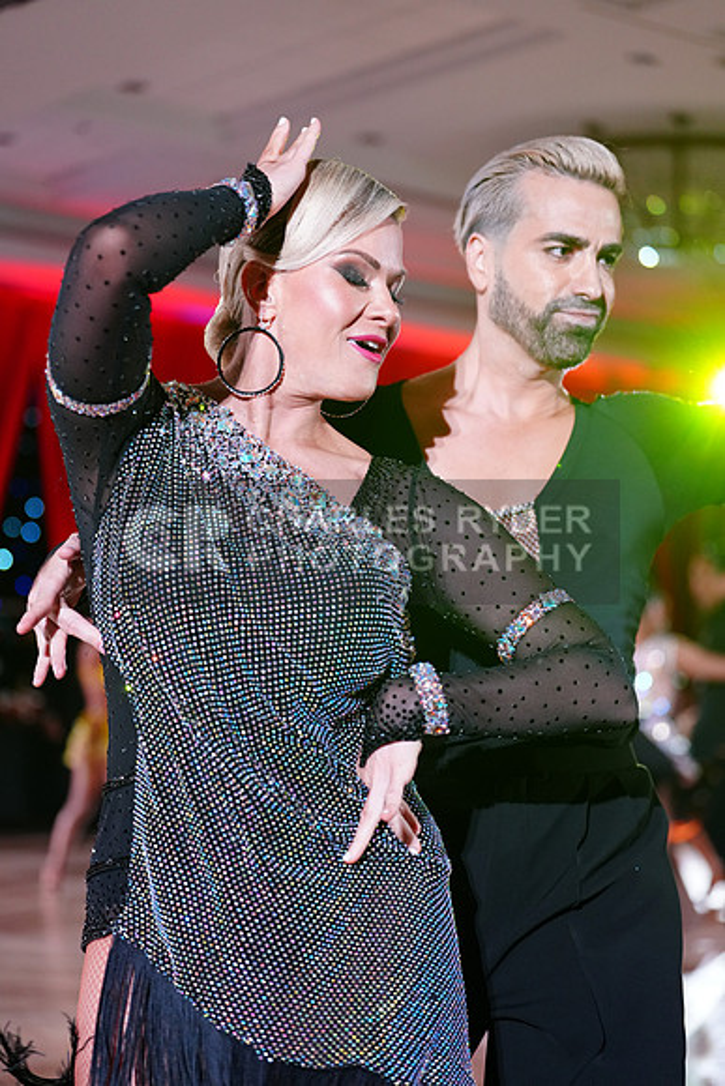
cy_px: 543
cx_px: 362
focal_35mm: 70
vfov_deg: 28.8
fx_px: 2113
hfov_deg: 19.5
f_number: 2.8
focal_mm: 70
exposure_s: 1/320
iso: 2500
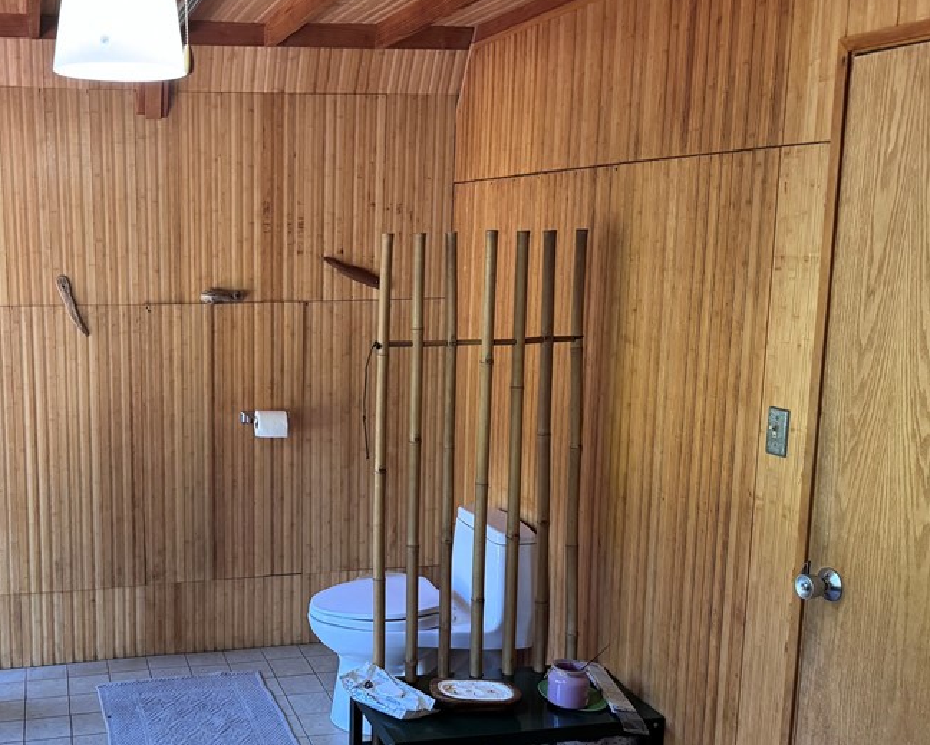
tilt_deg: -8.0
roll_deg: -0.9
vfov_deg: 40.1
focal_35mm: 37
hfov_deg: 47.2
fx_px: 1019
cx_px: 227
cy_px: 406
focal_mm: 6.76
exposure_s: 1/60
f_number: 1.78
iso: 320
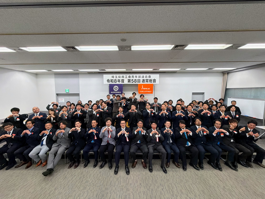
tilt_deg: -5.1
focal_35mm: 14
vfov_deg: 85.7
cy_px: 100
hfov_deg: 102.1
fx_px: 107
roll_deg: +0.6
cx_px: 132
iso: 250
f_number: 2.2
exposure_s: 1/100
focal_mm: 2.22
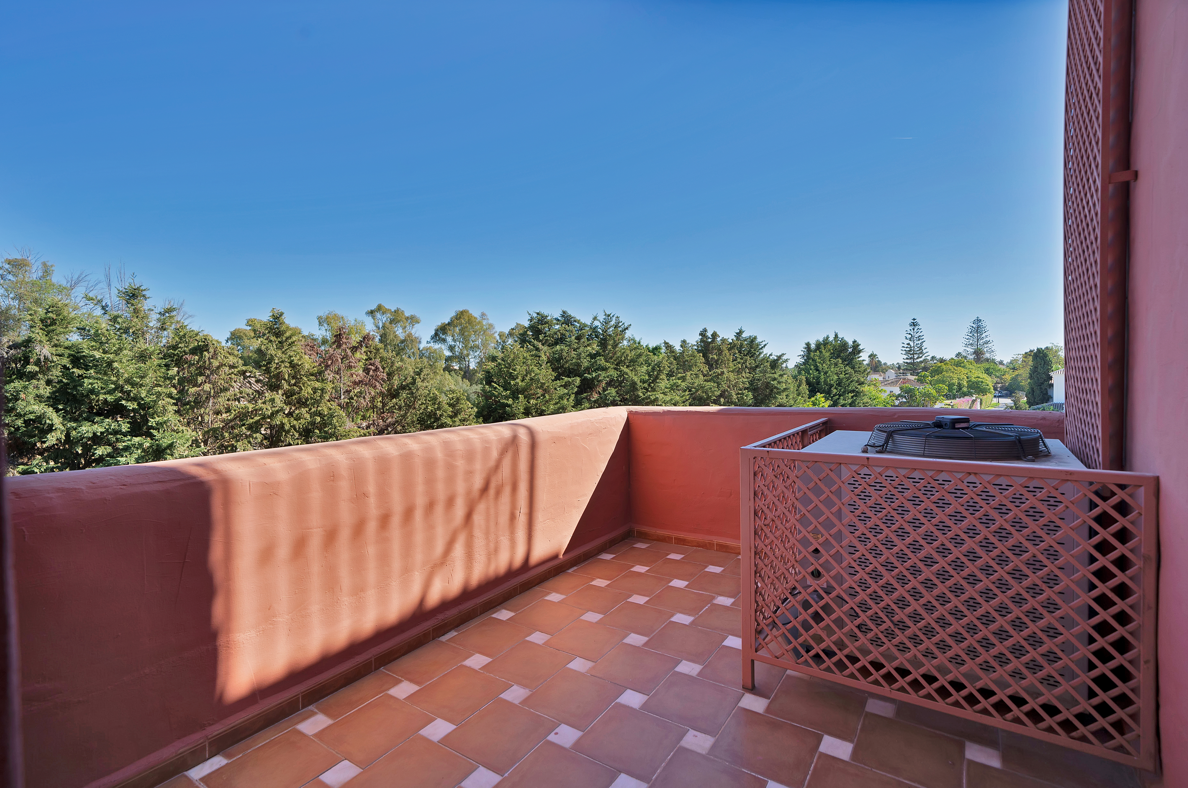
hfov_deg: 96.8
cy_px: 394
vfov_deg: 73.6
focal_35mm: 16
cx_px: 594
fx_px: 527
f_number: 5.6
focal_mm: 16
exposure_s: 1/320
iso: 250
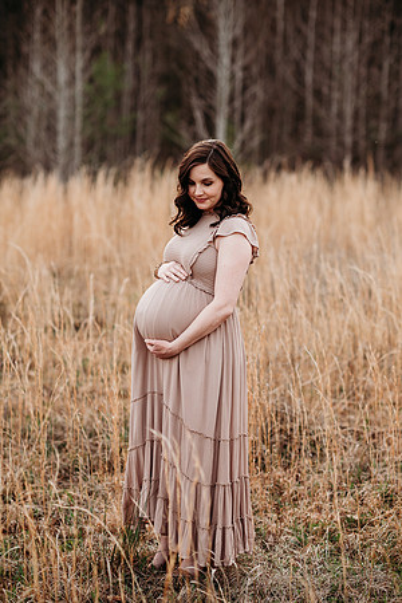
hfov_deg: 16.1
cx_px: 201
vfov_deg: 23.9
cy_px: 302
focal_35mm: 85
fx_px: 1424
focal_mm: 85
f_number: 2.5
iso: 160
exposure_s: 1/400
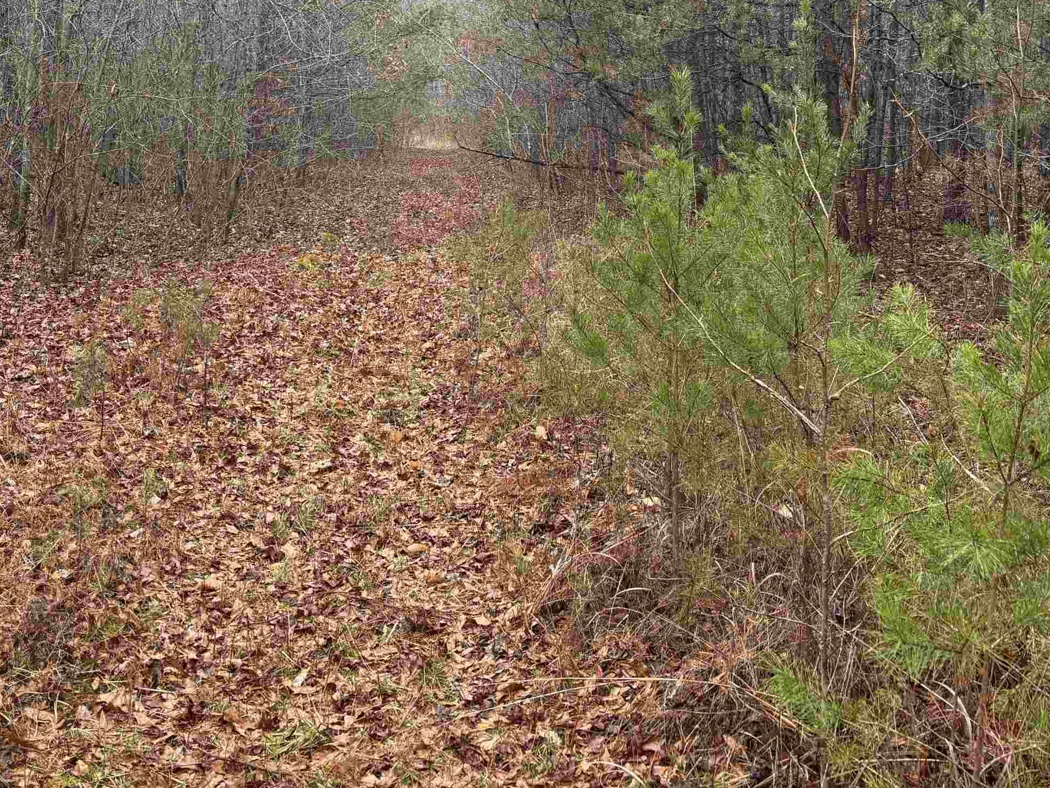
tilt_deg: -5.3
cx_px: 565
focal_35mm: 41
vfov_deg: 34.2
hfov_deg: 45.7
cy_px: 176
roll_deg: +0.3
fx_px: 1244
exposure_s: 1/121
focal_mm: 5.96
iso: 80
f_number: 1.6
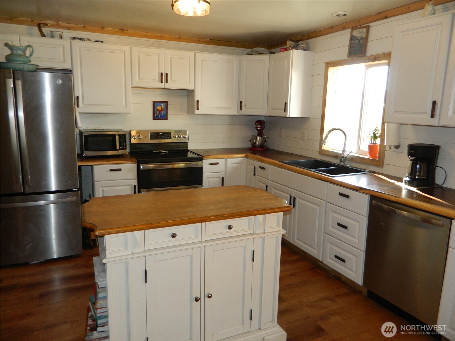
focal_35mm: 25
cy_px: 170
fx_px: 329
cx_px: 228
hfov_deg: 69.4
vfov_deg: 54.9
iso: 160
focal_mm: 4.5
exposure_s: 1/30
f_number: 3.1
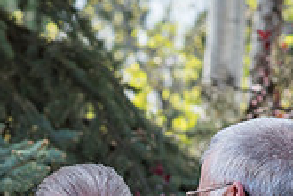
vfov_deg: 4.6
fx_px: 2433
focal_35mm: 299
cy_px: 252
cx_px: 16
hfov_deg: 6.9
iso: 320
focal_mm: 85
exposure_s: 1/500
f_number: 5.6
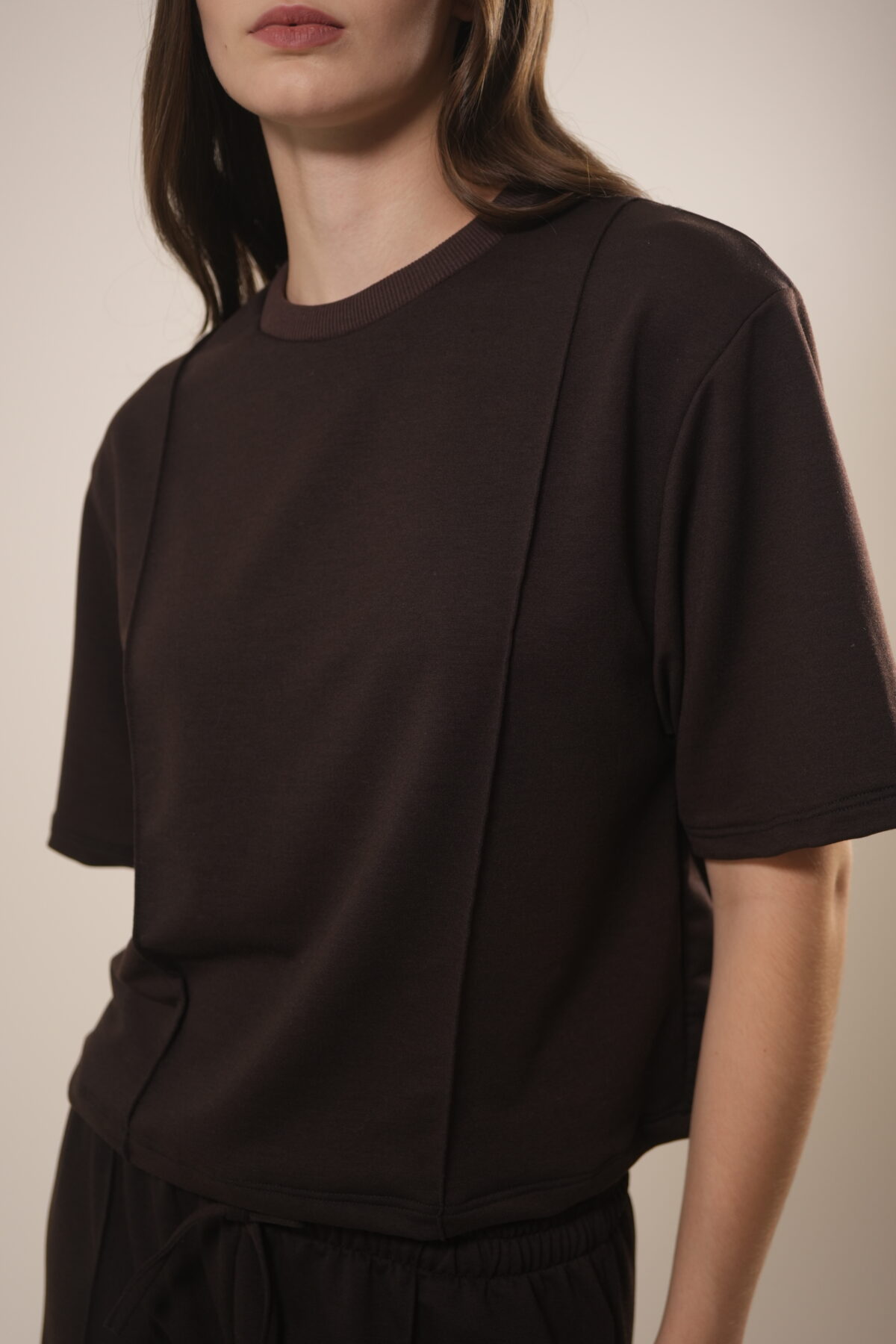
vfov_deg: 39.6
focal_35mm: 50
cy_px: 672
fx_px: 1867
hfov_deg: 27.0
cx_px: 448
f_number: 3.5
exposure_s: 1/100
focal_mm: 50
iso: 640
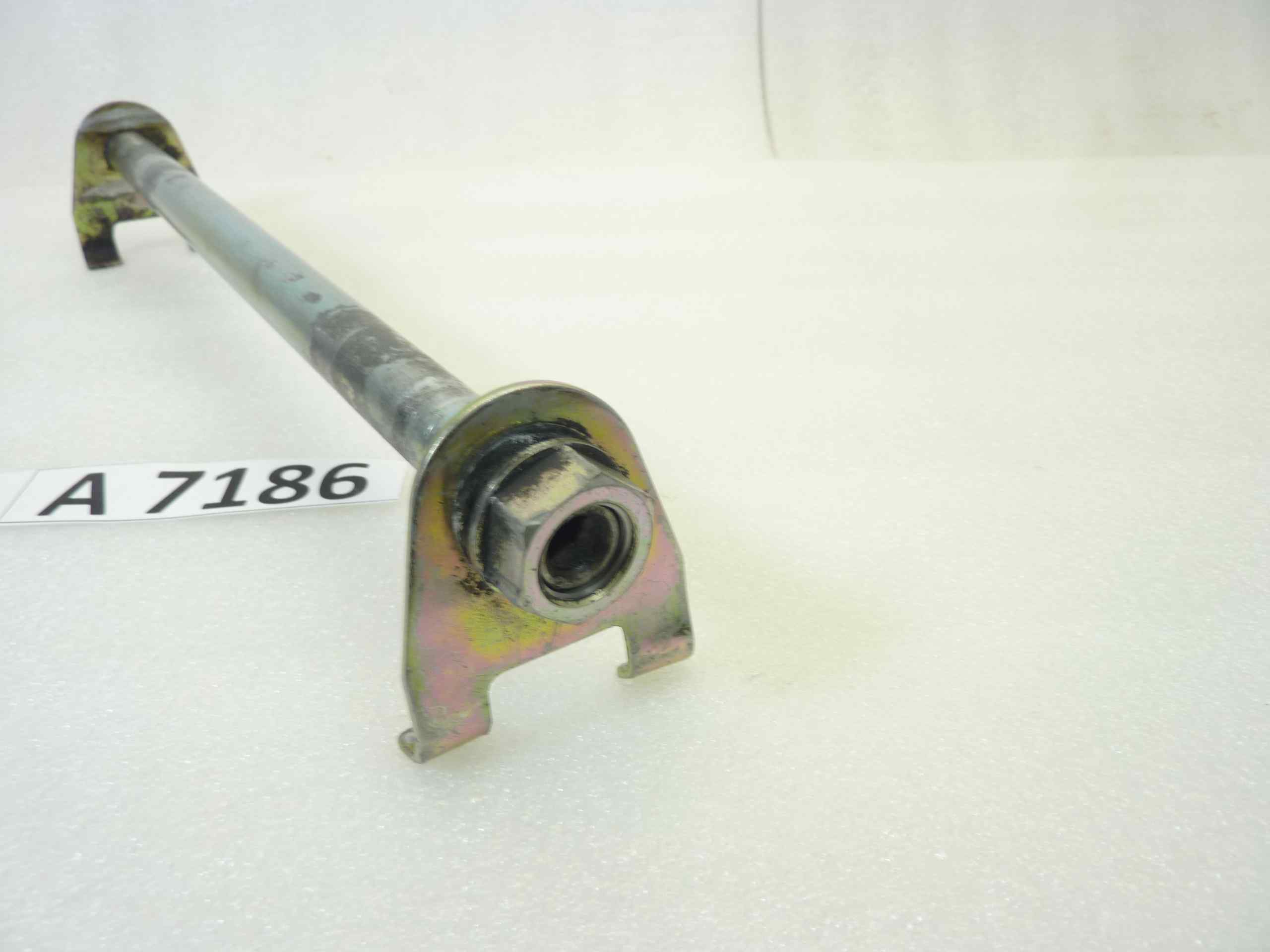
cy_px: 476
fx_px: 917
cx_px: 635
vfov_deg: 54.9
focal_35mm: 25
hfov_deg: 69.4
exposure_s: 1/25
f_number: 3.3
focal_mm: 4.1
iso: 80
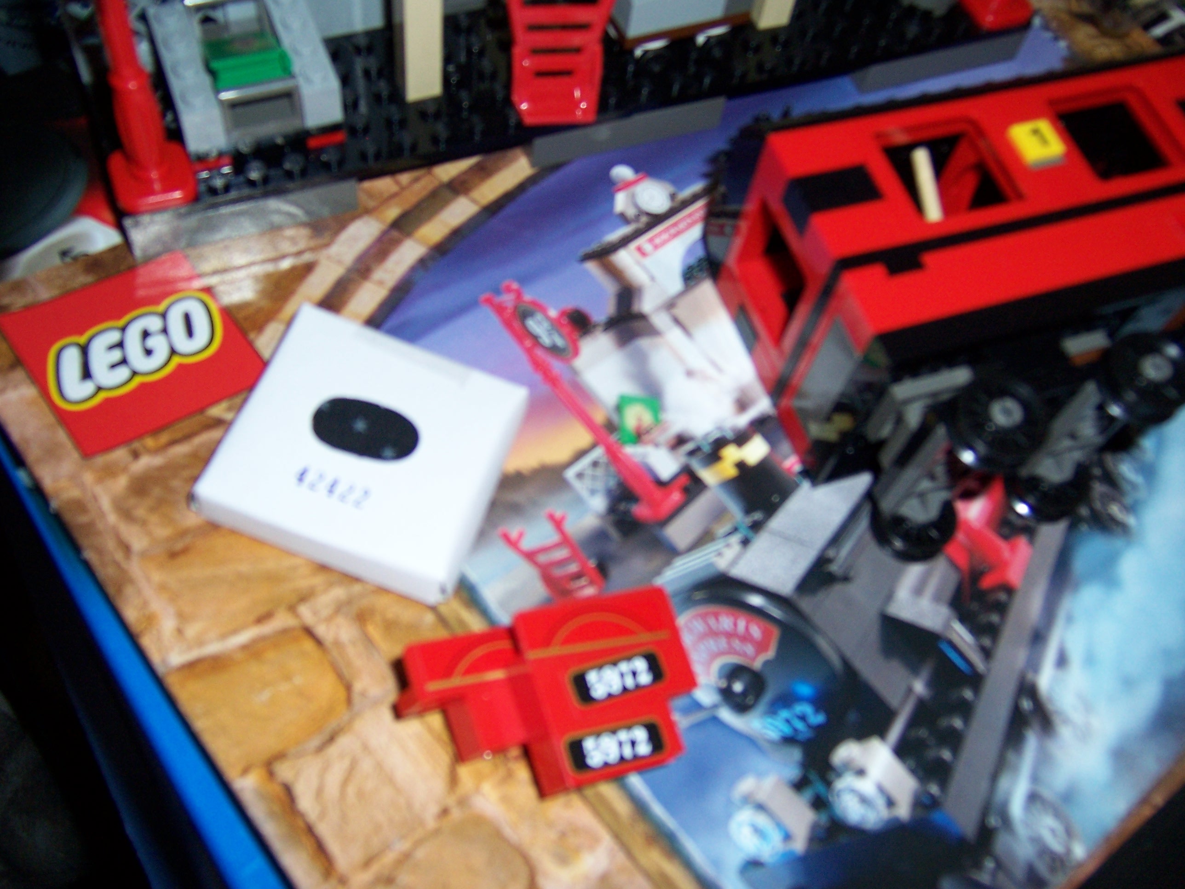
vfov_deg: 42.9
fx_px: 1130
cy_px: 444
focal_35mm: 33
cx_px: 592
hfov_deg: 55.4
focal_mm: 5.5
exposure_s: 1/60
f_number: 2.8
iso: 140
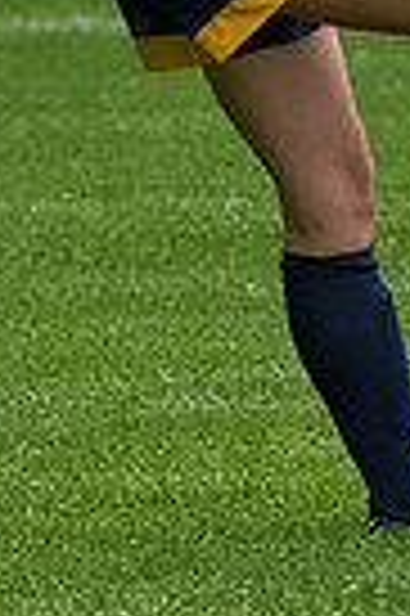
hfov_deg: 0.8
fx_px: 29404
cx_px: 302
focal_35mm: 1717
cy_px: -184
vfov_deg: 1.2
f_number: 5.6
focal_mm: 270
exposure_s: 1/1600
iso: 4000
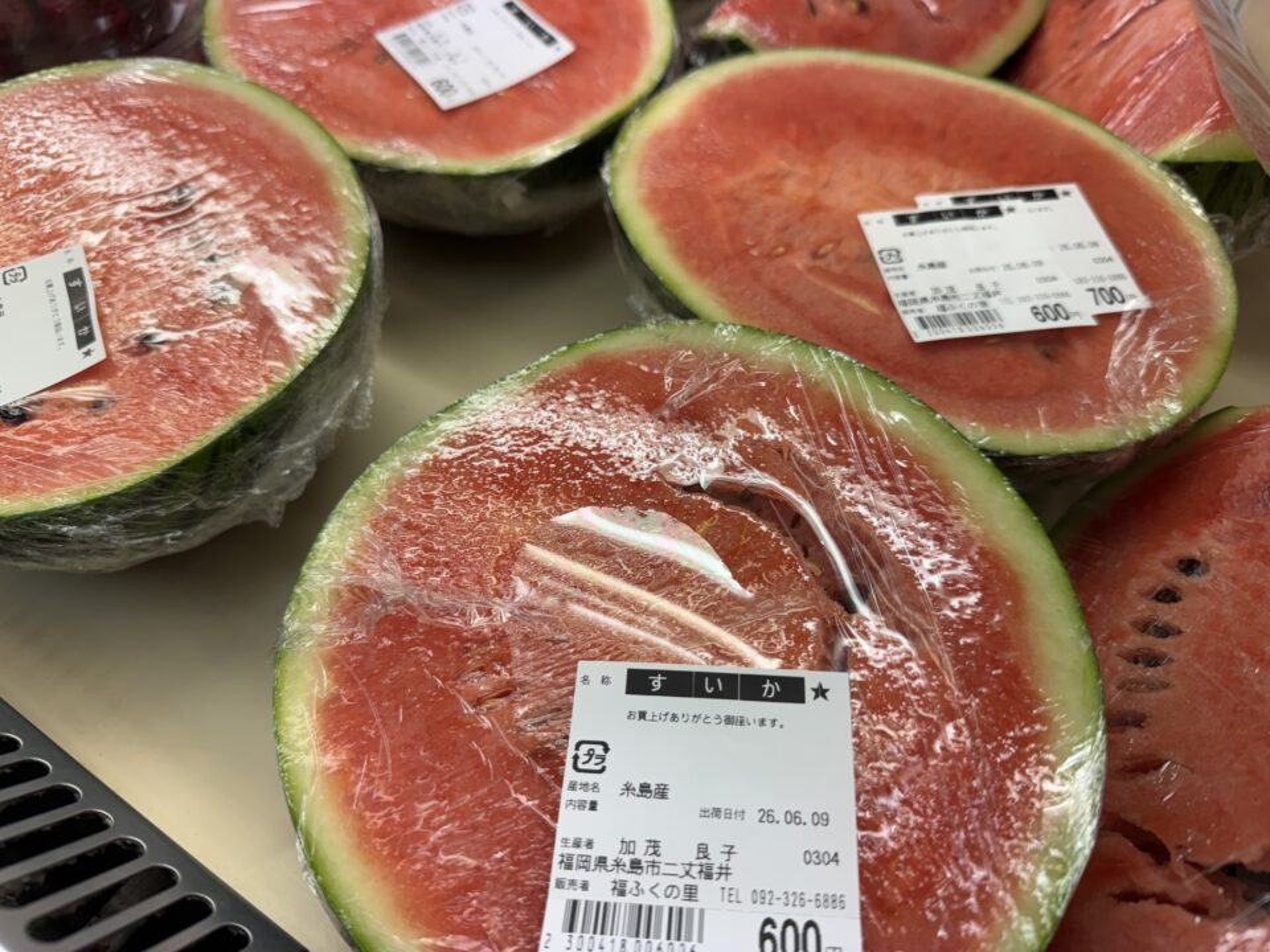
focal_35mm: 24
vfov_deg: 56.8
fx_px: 881
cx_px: 635
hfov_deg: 71.6
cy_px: 476
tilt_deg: -50.6
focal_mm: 6.76
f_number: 1.78
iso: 64
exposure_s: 1/199
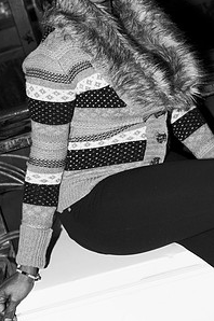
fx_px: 608
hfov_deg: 19.9
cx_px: 86
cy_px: 84
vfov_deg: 29.3
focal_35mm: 68
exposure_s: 1/80
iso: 500
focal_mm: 45
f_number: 5
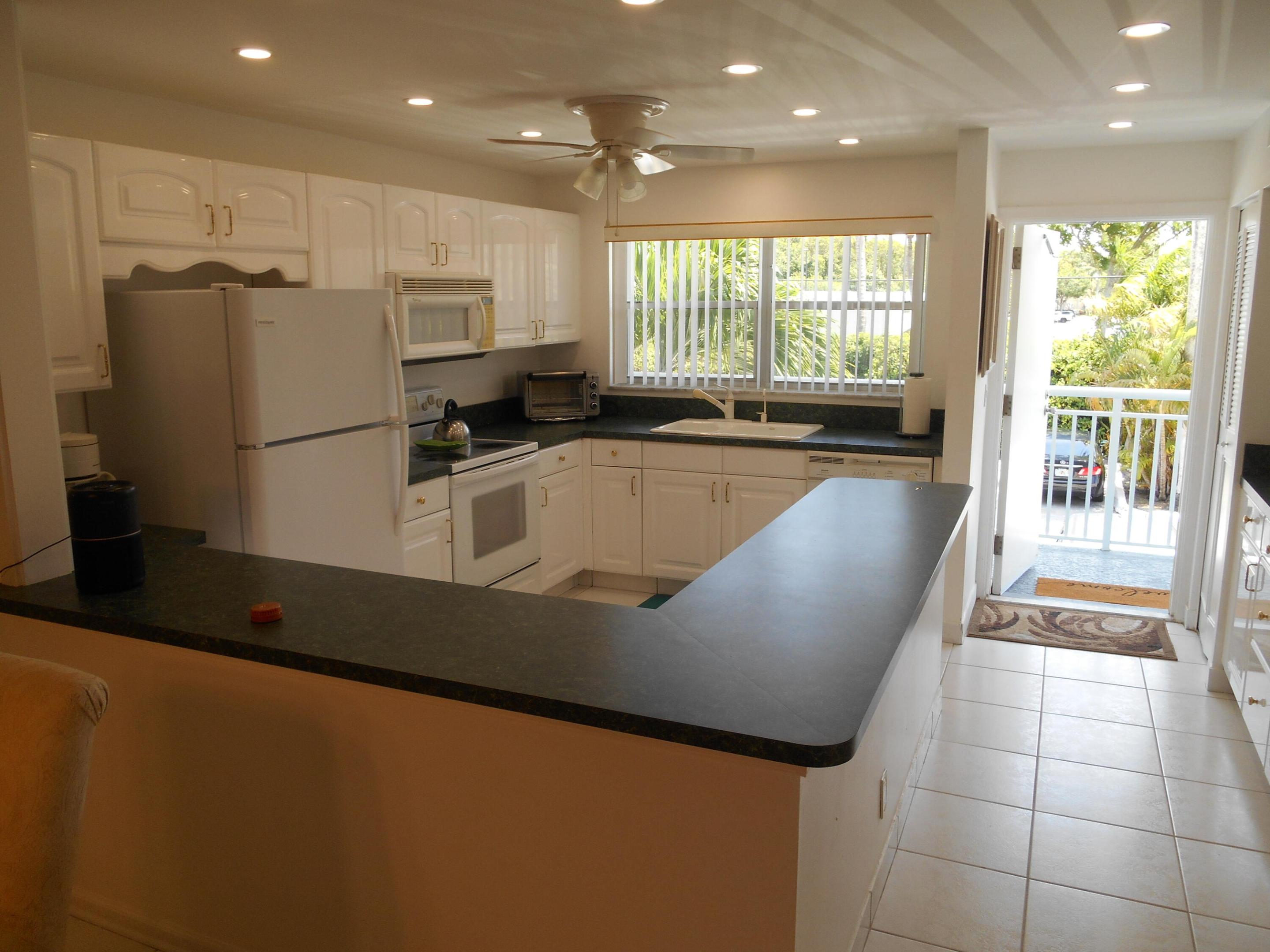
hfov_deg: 67.3
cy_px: 476
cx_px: 635
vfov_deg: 53.1
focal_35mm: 26
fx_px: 954
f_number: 3.4
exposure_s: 1/80
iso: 80
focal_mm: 4.7
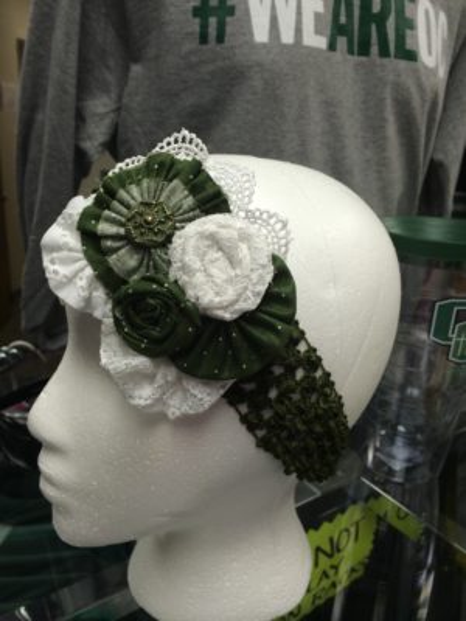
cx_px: 233
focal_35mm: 30
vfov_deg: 60.0
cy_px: 310
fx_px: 538
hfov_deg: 46.8
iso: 40
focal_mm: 4.12
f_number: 2.2
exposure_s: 1/60
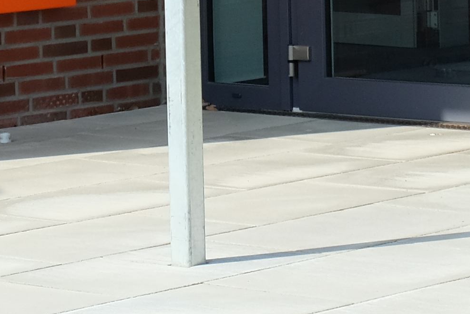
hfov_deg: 9.4
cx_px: 274
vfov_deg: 6.1
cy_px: -356
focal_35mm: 219
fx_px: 2860
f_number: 8
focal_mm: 24.3
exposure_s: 1/140
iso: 400
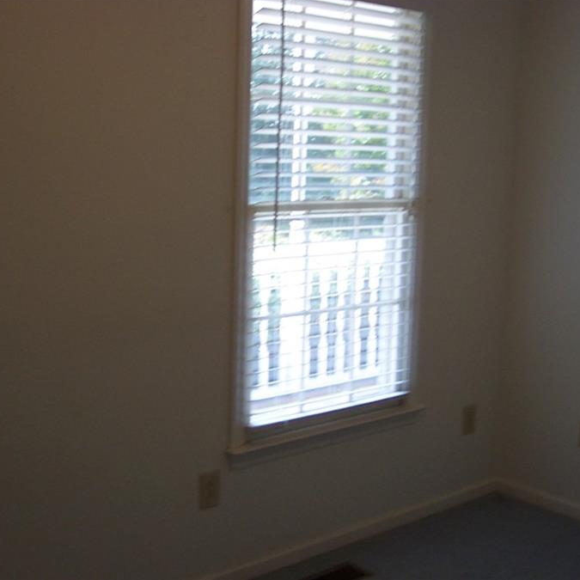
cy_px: 288
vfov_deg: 34.7
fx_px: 929
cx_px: 296
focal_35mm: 49
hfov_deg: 34.7
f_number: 2.8
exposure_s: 1/90
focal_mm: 8
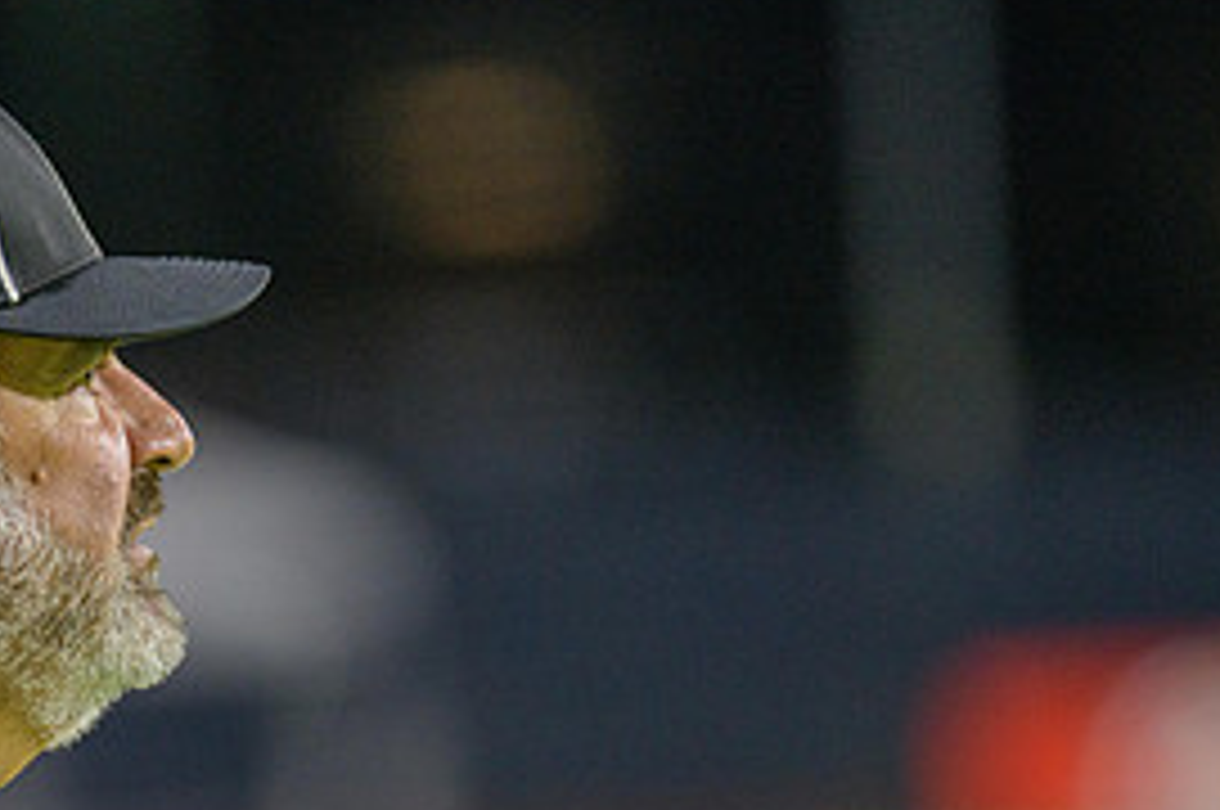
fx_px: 21764
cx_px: 176
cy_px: 659
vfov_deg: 2.1
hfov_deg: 3.2
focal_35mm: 643
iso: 1250
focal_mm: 300
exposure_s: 1/250
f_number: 2.8
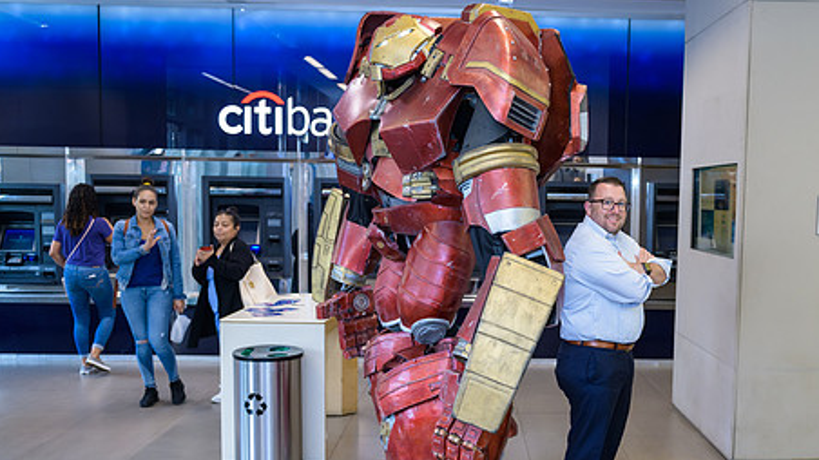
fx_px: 847
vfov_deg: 30.3
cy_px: 276
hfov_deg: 51.2
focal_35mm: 39
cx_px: 506
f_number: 3.2
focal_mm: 29
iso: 800
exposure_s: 1/125
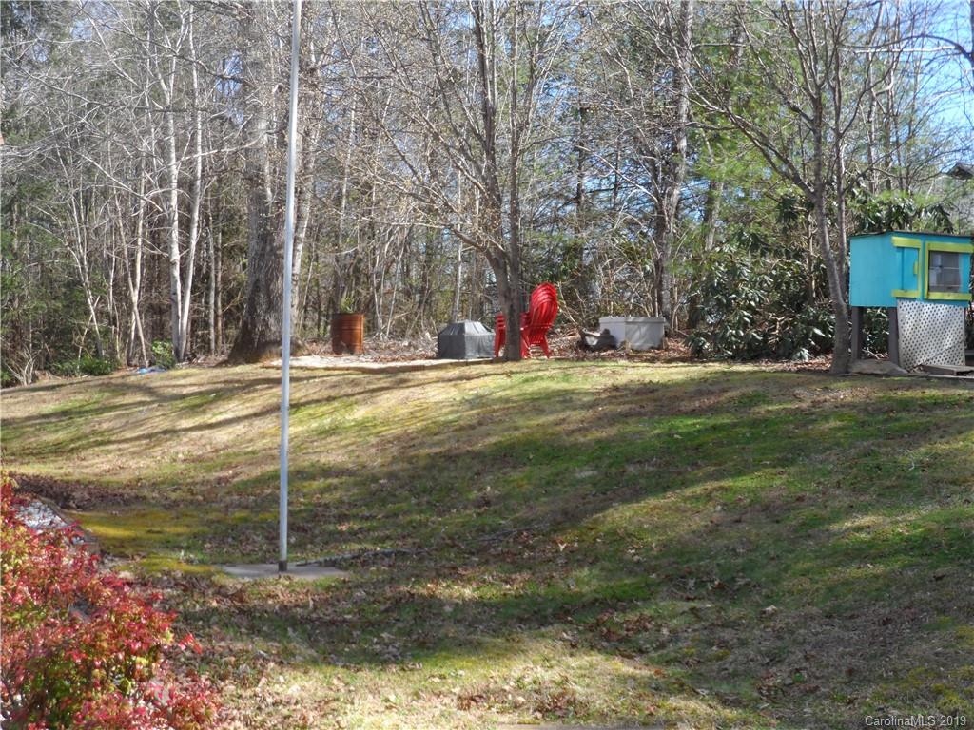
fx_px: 1491
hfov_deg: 36.2
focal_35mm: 53
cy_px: 365
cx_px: 487
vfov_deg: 27.5
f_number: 4
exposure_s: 1/180
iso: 80
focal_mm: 8.7
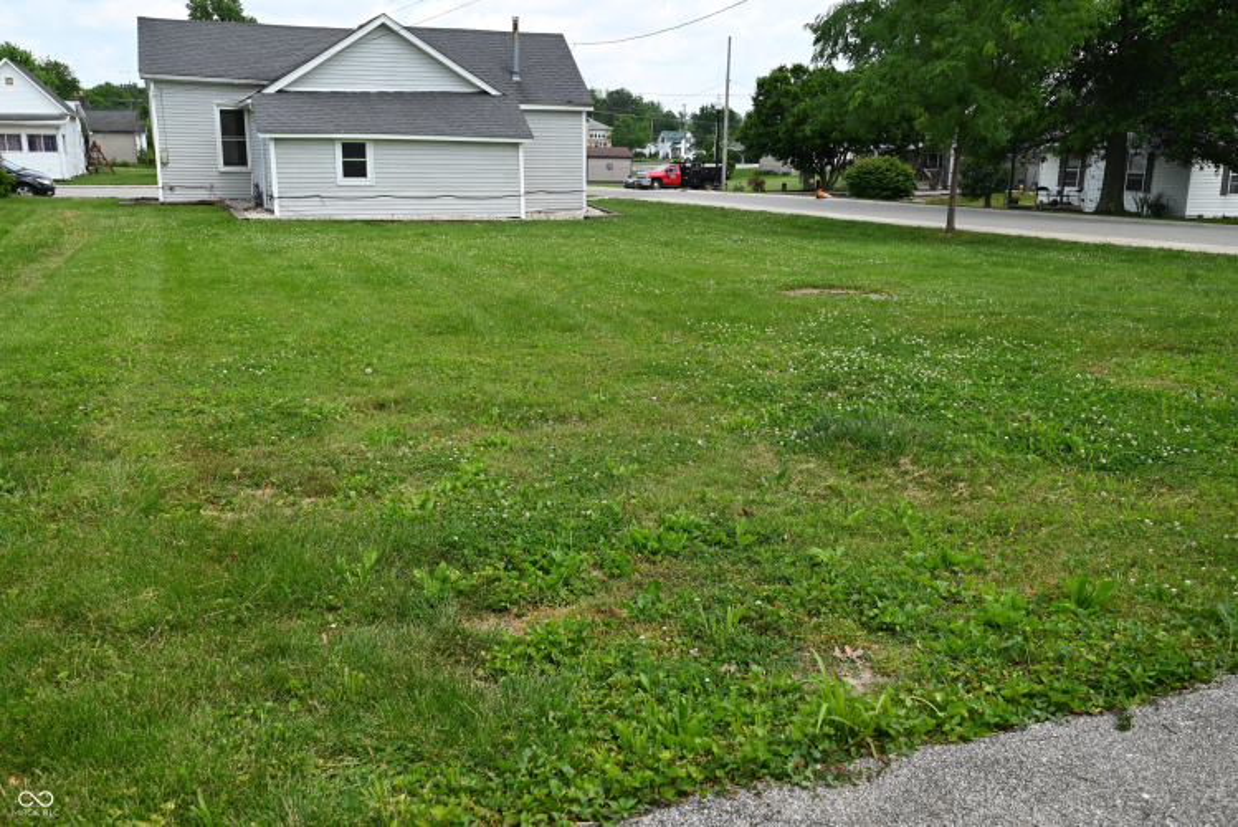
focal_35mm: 30
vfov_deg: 43.6
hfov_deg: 61.9
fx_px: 1032
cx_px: 619
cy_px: 414
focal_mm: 30
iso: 100
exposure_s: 1/200
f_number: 7.1
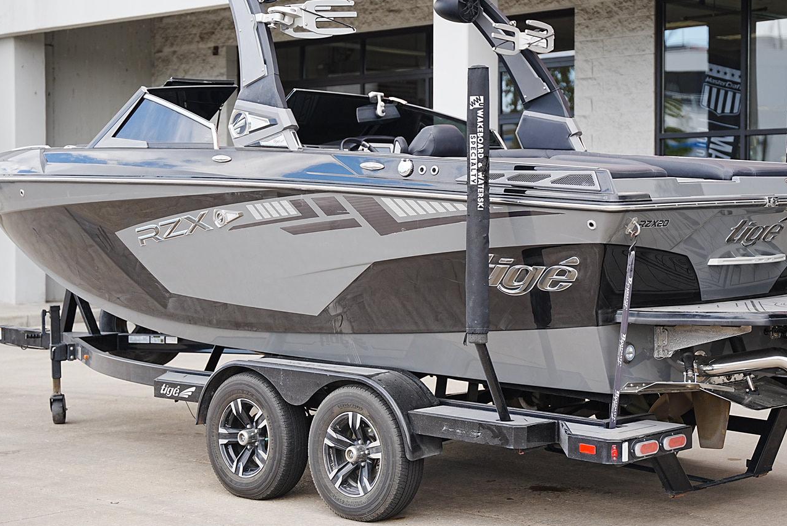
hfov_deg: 28.1
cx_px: 438
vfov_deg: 19.0
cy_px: 225
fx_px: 1573
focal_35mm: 72
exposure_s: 1/200
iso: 100
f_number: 2.8
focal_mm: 56.7
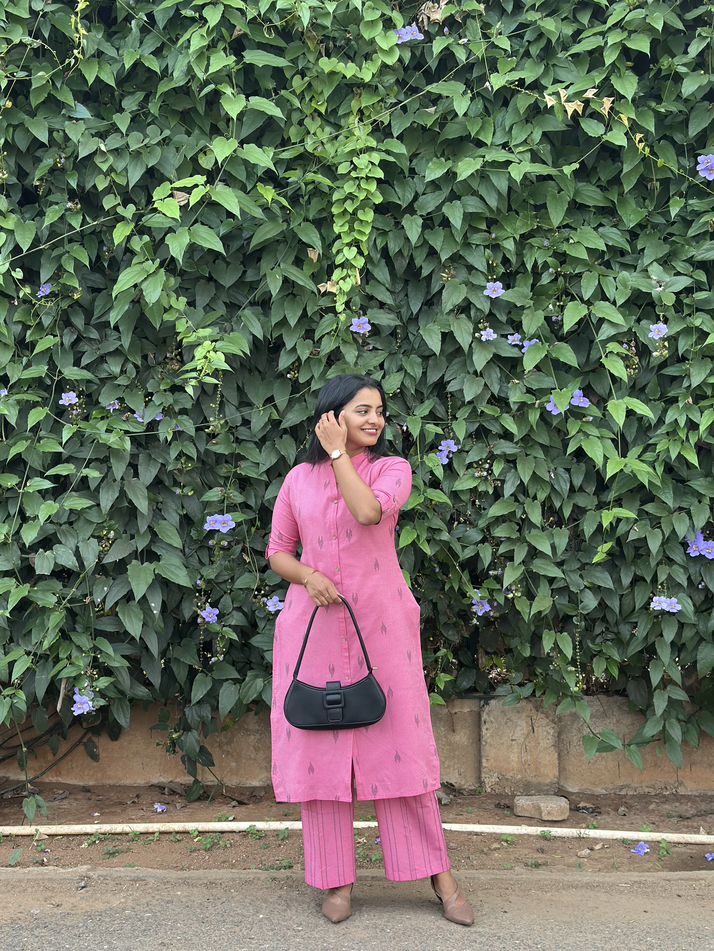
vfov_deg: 39.7
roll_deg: -1.4
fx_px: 1320
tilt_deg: -2.0
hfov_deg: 30.3
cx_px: 357
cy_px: 476
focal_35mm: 48
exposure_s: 1/171
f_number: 1.78
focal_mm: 6.86
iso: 100
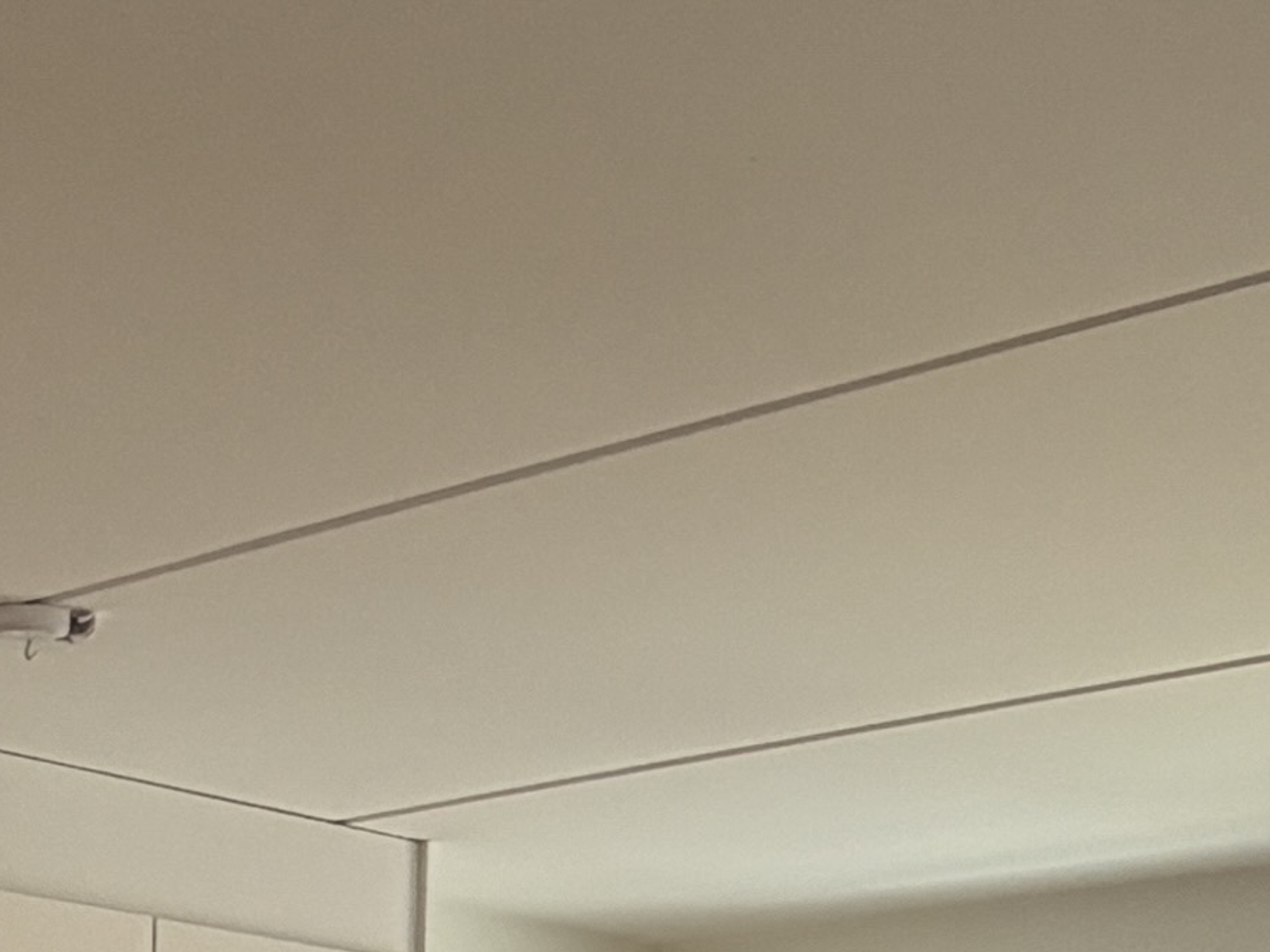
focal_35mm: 89
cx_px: 492
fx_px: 3265
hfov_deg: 22.0
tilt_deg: -0.3
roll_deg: -1.0
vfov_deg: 15.3
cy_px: 1444
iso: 80
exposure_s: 1/121
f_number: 2.2
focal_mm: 2.22
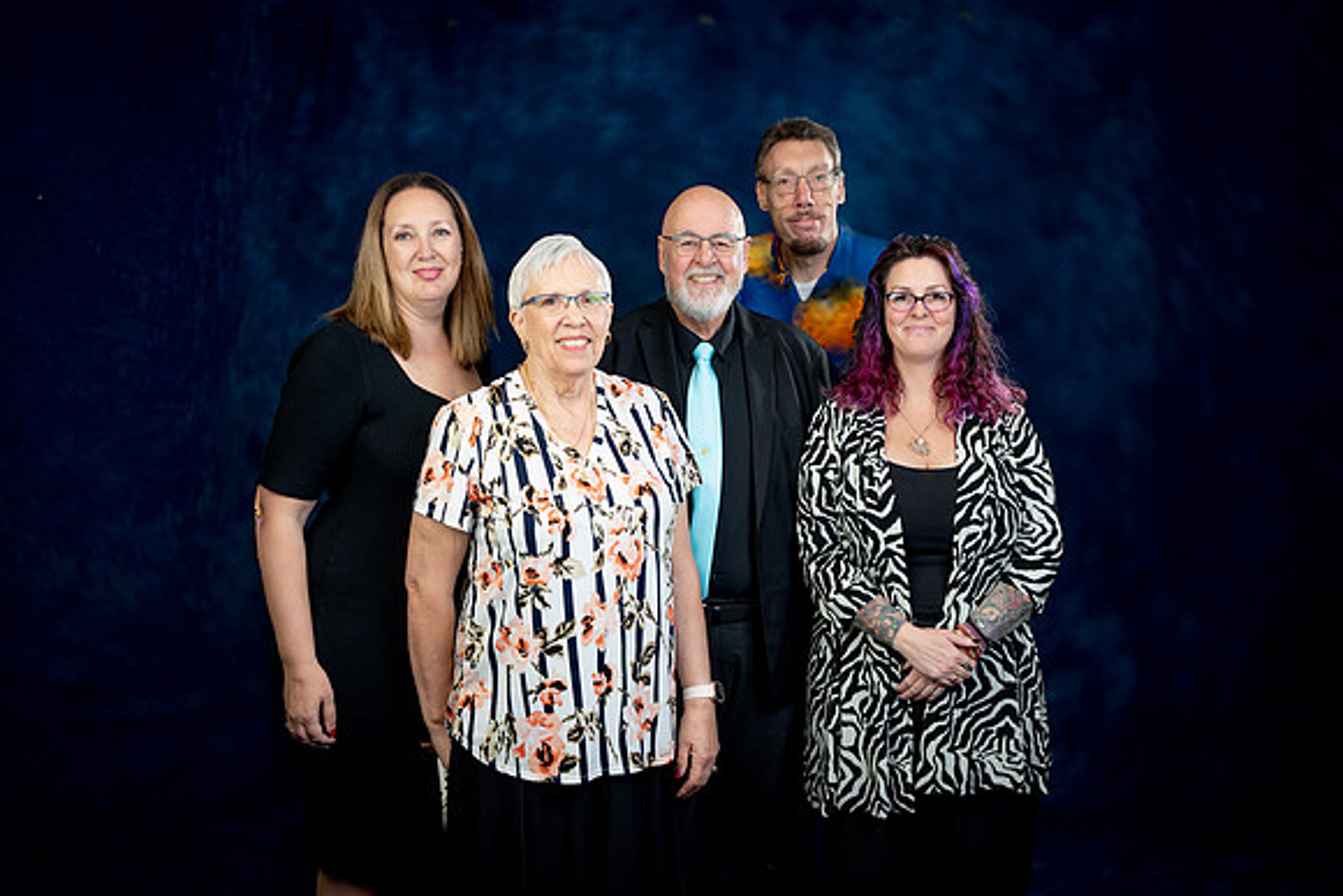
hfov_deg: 54.4
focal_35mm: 35
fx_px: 1306
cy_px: 448
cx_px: 672
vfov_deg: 37.9
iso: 200
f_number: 4.5
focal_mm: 35
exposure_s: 1/200
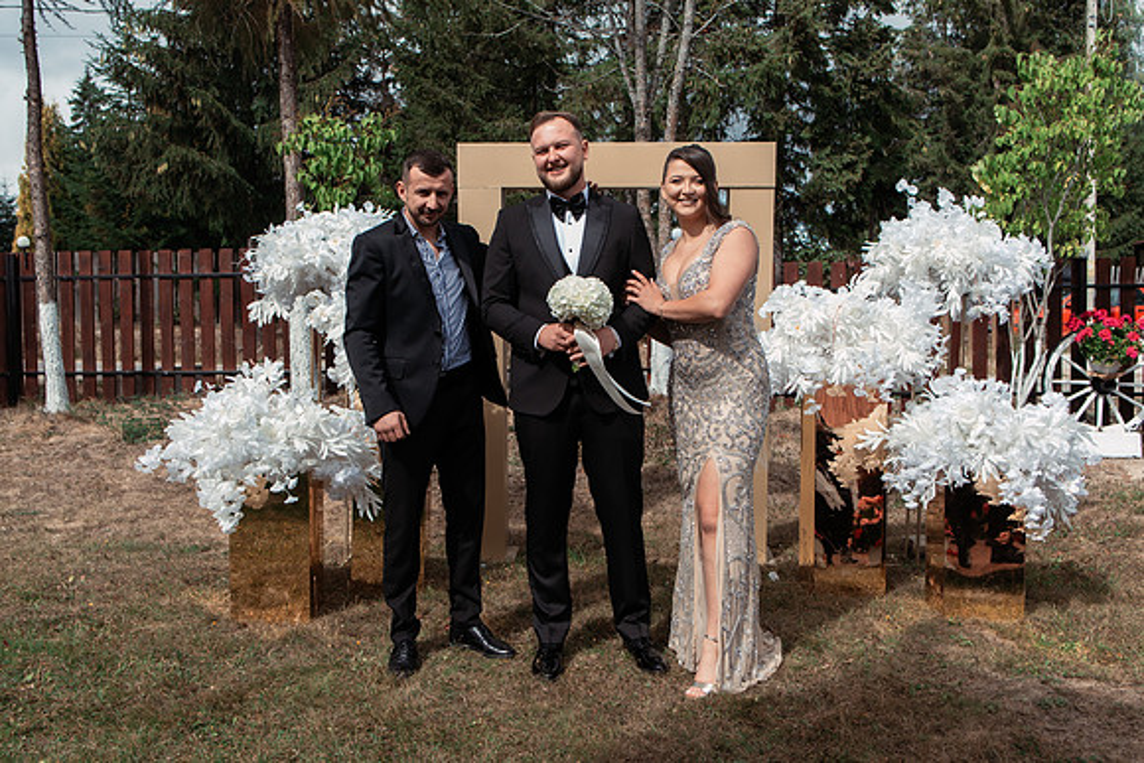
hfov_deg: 53.4
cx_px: 565
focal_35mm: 36
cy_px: 382
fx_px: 1137
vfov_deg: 37.1
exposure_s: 1/1600
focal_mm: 35
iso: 320
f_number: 5
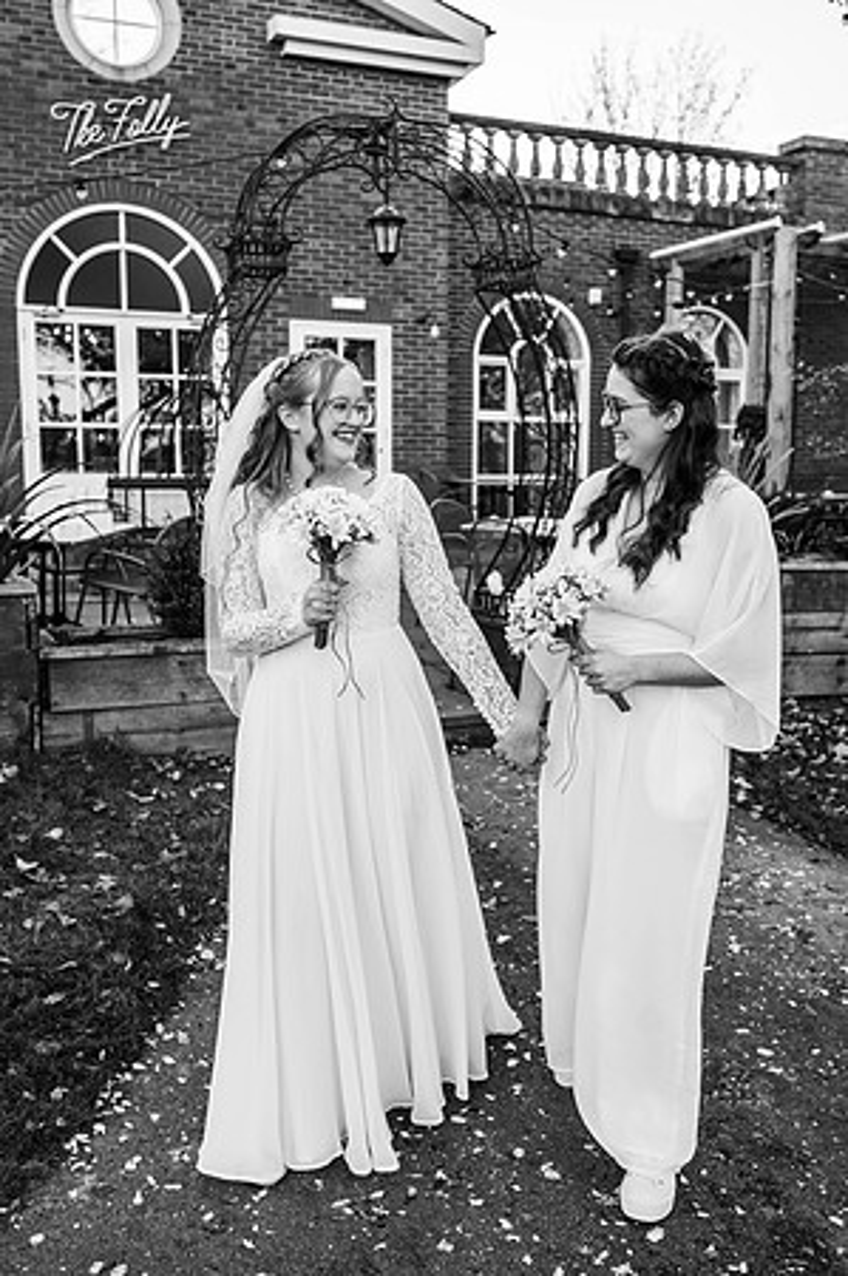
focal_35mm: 35
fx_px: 1239
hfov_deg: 37.8
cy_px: 638
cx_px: 424
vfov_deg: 54.5
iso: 100
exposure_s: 1/500
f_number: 3.5
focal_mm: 35
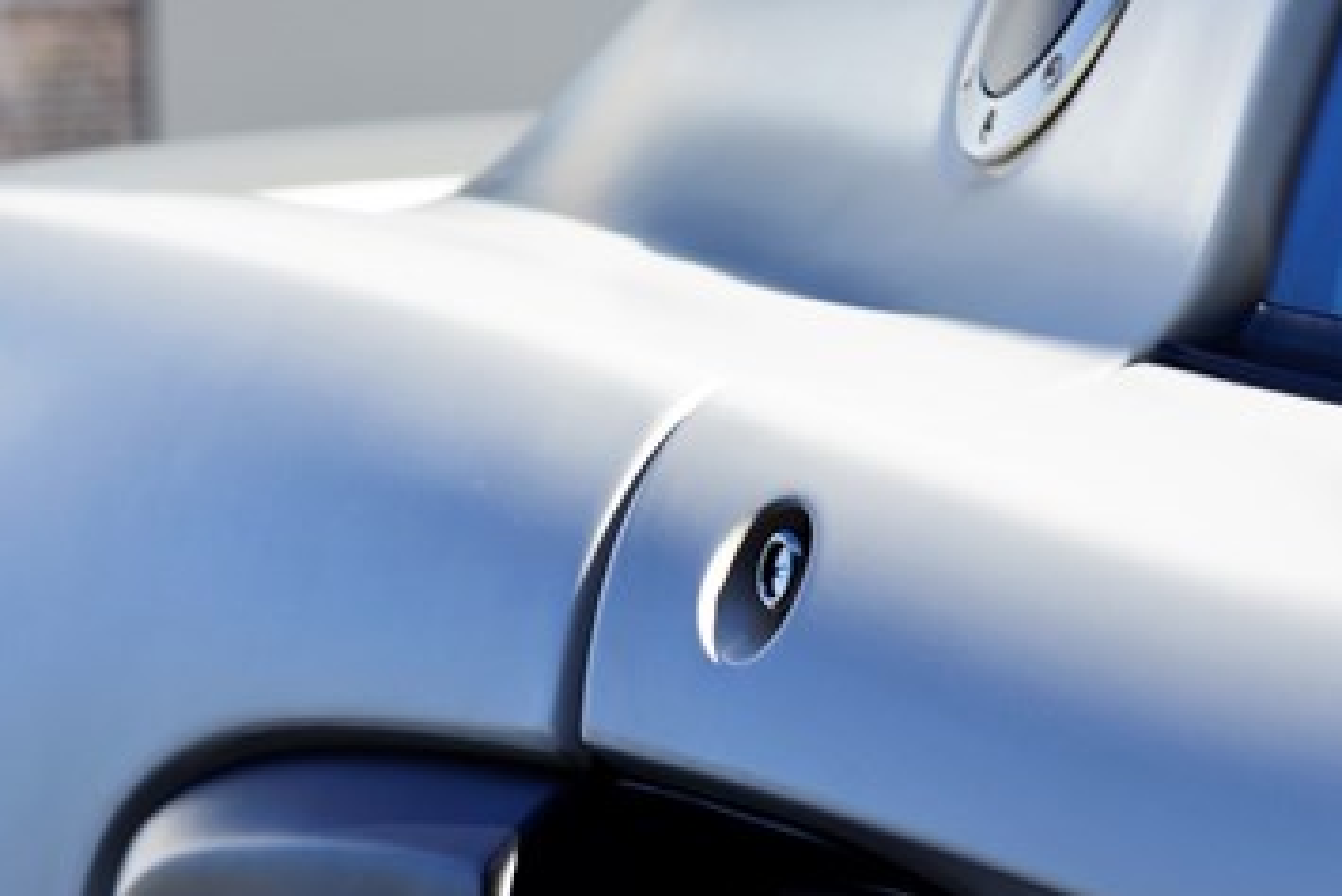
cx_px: 752
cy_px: 662
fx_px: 12082
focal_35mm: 324
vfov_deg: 4.2
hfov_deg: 6.4
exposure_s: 1/160
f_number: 8
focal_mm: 120
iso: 100
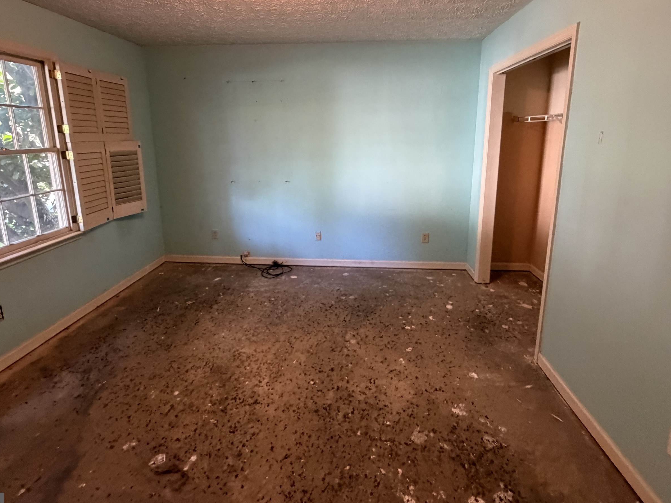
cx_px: 338
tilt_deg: -10.2
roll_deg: +0.8
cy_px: 202
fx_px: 349
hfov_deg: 87.7
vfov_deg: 70.9
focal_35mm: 18
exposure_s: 1/60
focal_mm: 2.22
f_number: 2.2
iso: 640
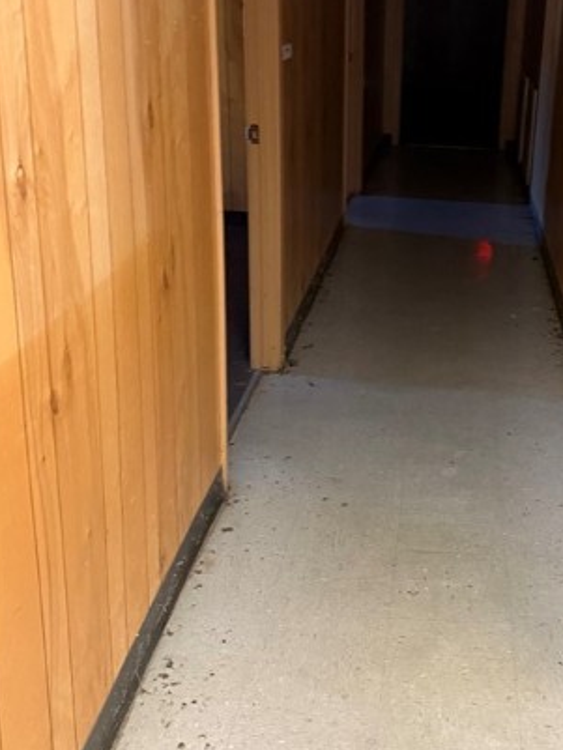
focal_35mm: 46
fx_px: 997
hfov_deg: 30.7
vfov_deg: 41.1
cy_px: 305
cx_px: 458
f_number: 1.78
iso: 400
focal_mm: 6.76
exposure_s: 1/60
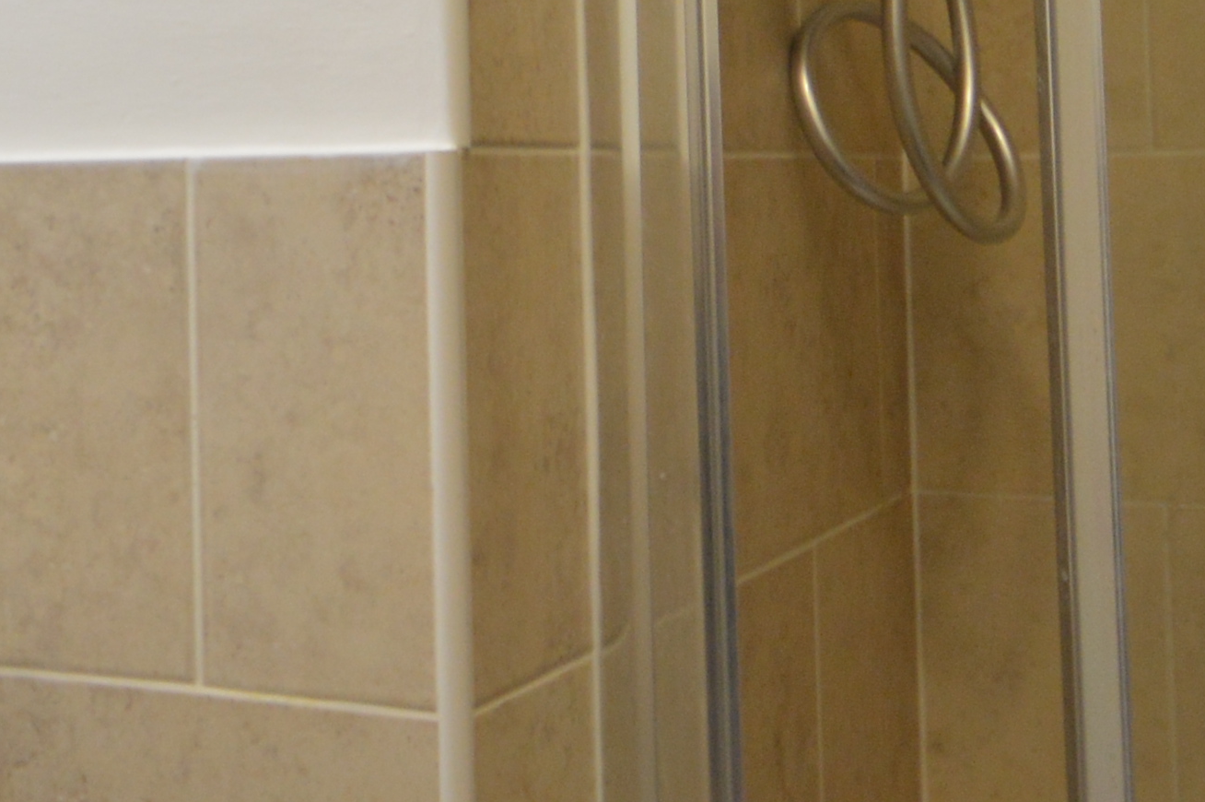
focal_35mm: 69
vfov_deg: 19.3
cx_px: 68
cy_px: 80
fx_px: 2308
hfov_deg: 27.9
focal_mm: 10
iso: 400
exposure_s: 1/60
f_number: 4
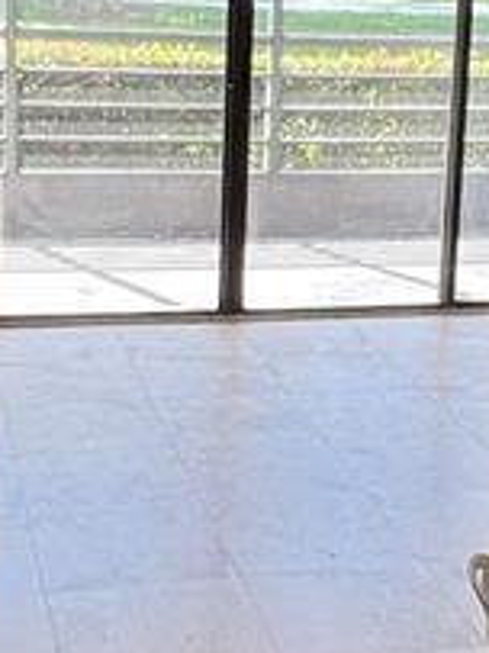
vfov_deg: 25.3
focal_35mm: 77
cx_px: 392
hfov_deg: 18.9
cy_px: 270
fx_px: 1452
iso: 40
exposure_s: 1/99
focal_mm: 1.57
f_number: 1.8
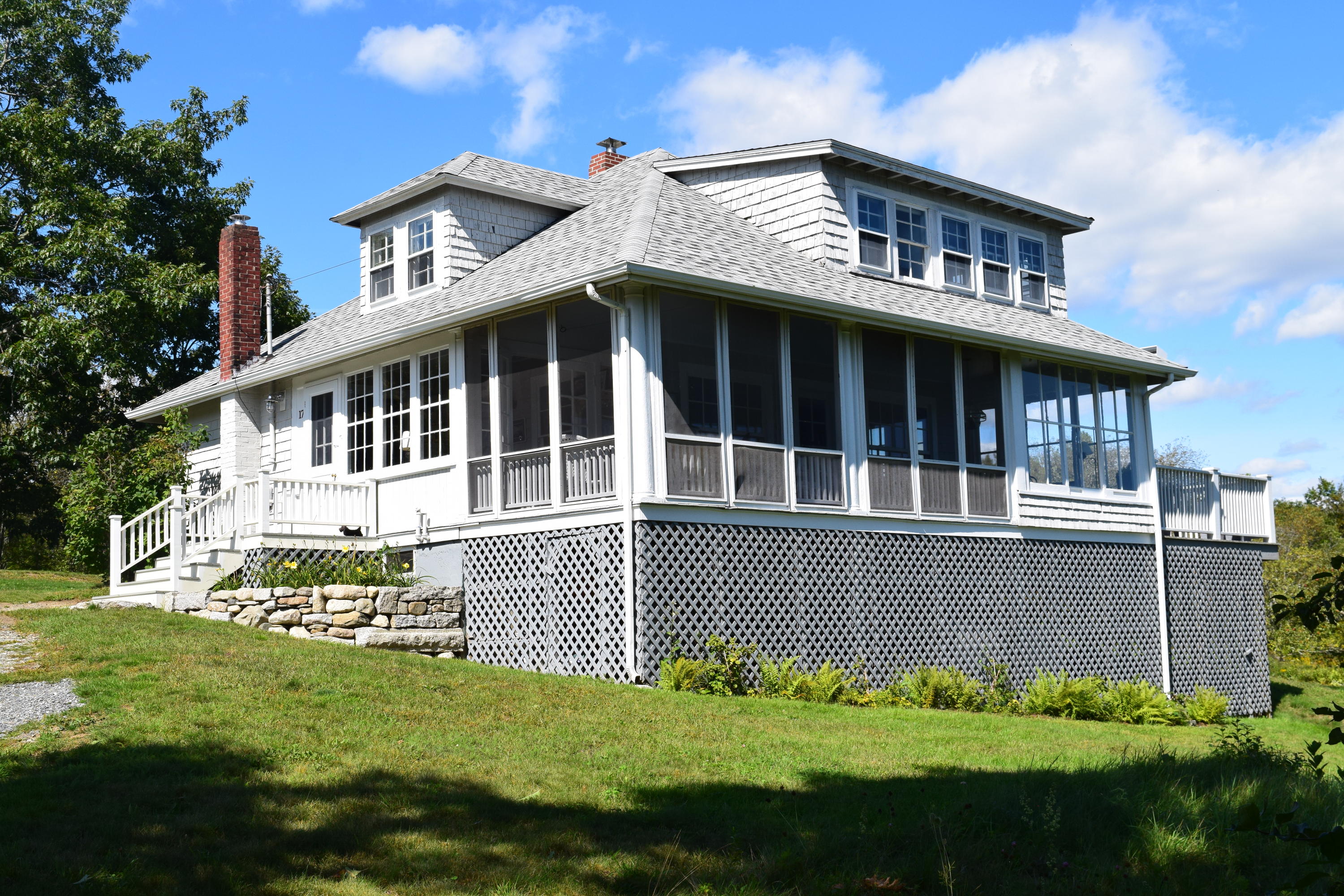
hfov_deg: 45.0
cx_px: 672
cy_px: 448
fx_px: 1624
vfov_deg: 30.8
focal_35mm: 44
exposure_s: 1/500
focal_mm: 29
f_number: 11
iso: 360
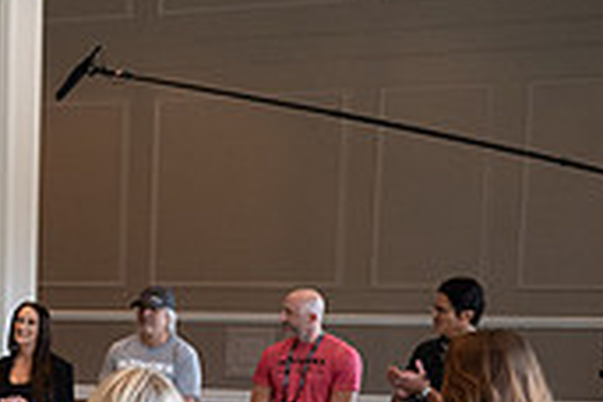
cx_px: -335
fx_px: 1993
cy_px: 545
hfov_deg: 15.7
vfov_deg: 11.2
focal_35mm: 119
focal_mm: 35
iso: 1600
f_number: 3.5
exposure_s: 1/200
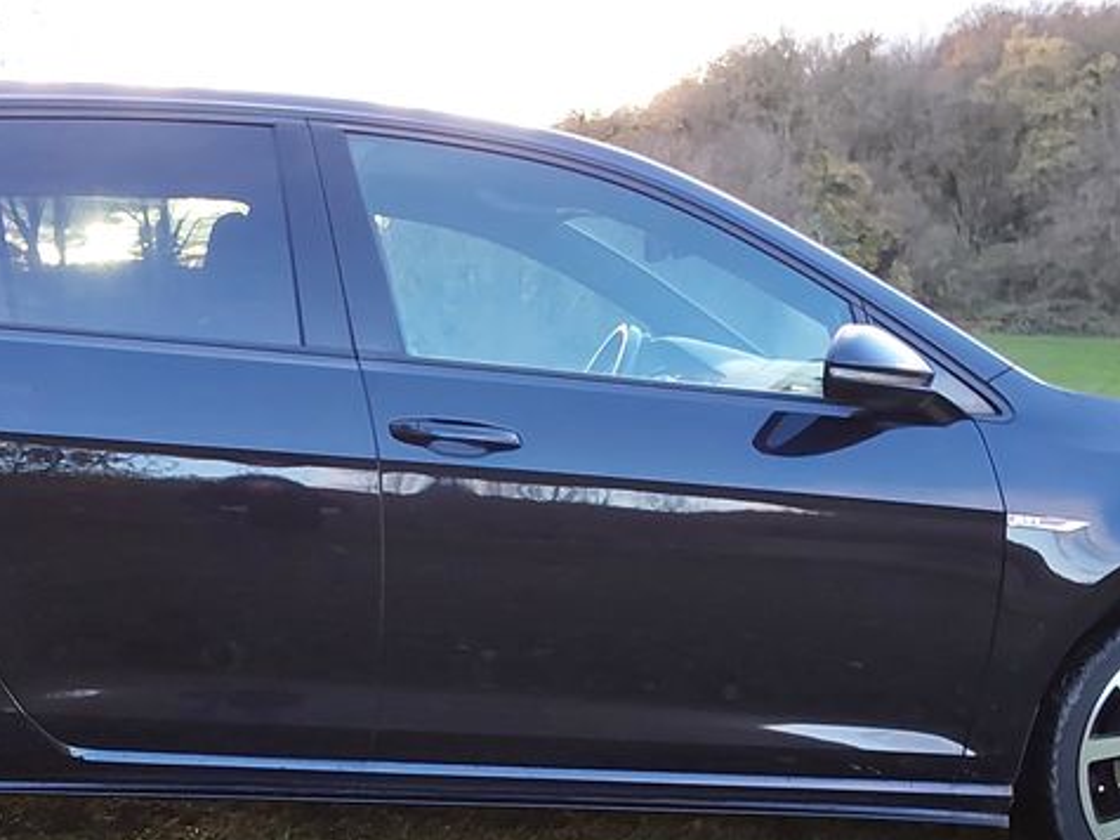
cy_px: 748
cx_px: 453
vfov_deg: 24.1
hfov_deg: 32.6
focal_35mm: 59
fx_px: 1908
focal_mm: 2.91
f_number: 1.9
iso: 64
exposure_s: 1/50
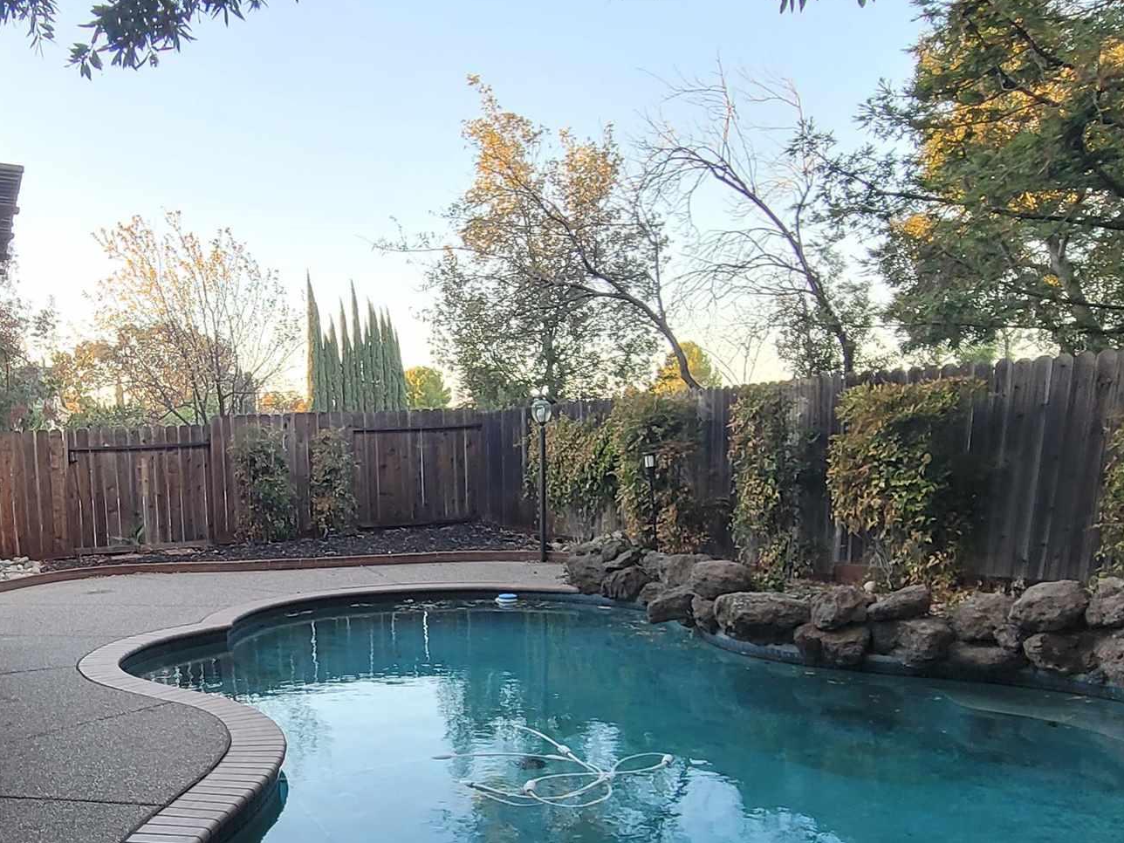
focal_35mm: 31
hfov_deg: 55.2
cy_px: 566
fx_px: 1007
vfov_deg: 44.7
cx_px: 262
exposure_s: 1/100
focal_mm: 2.2
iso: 80
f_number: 2.2
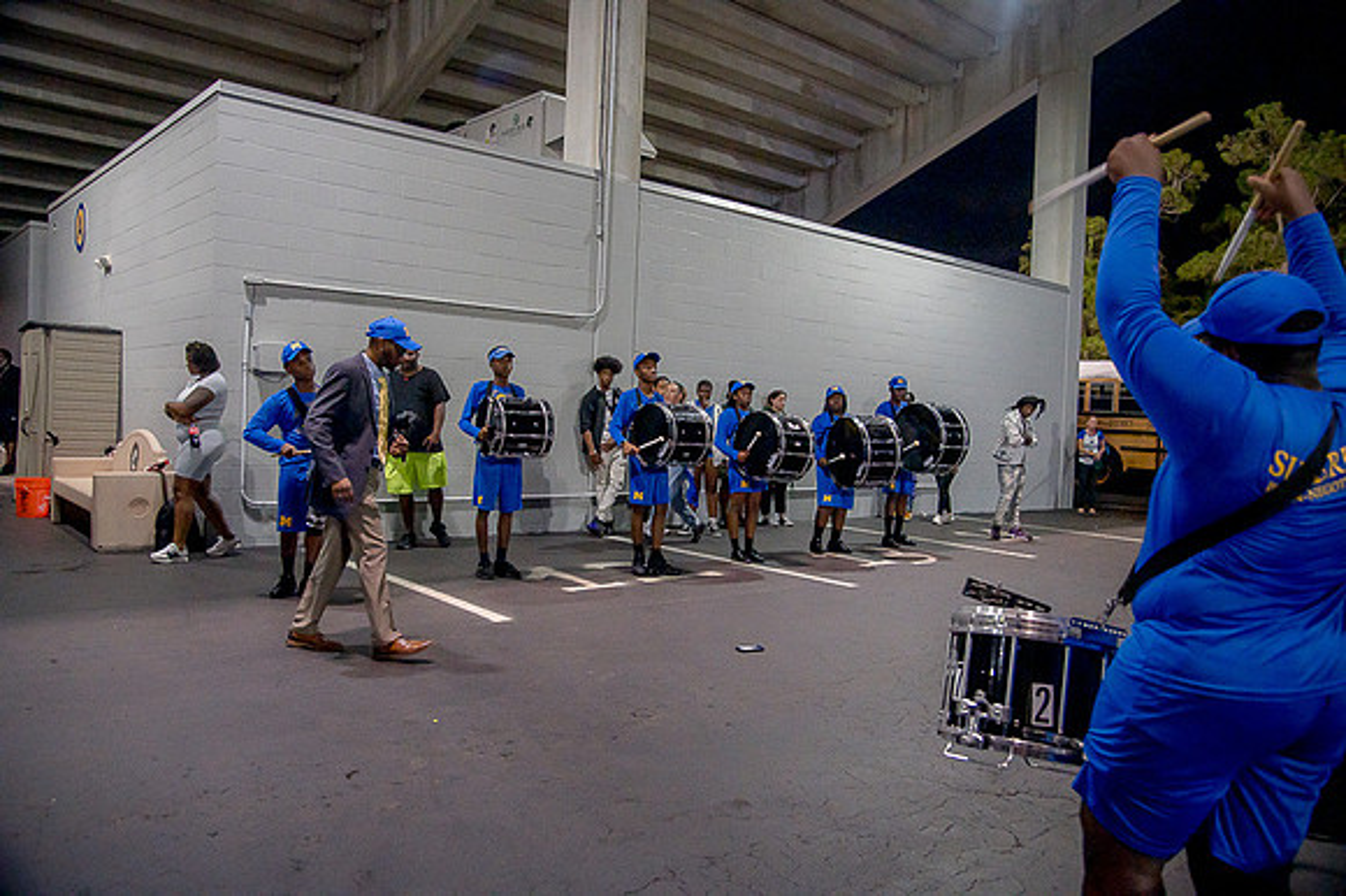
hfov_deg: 67.4
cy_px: 448
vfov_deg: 47.9
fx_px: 1009
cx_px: 673
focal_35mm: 27
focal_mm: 27
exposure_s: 1/200
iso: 2000
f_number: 4
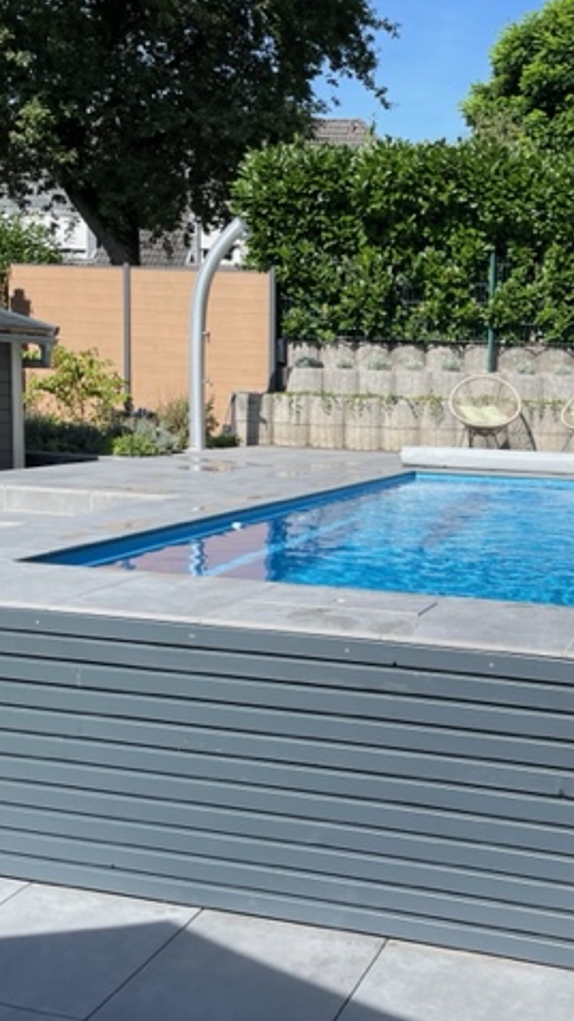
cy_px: 512
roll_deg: -2.2
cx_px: 499
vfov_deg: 52.8
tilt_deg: -6.6
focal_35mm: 38
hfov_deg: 30.0
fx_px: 1029
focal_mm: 4.2
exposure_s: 1/2681
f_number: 1.6
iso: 32
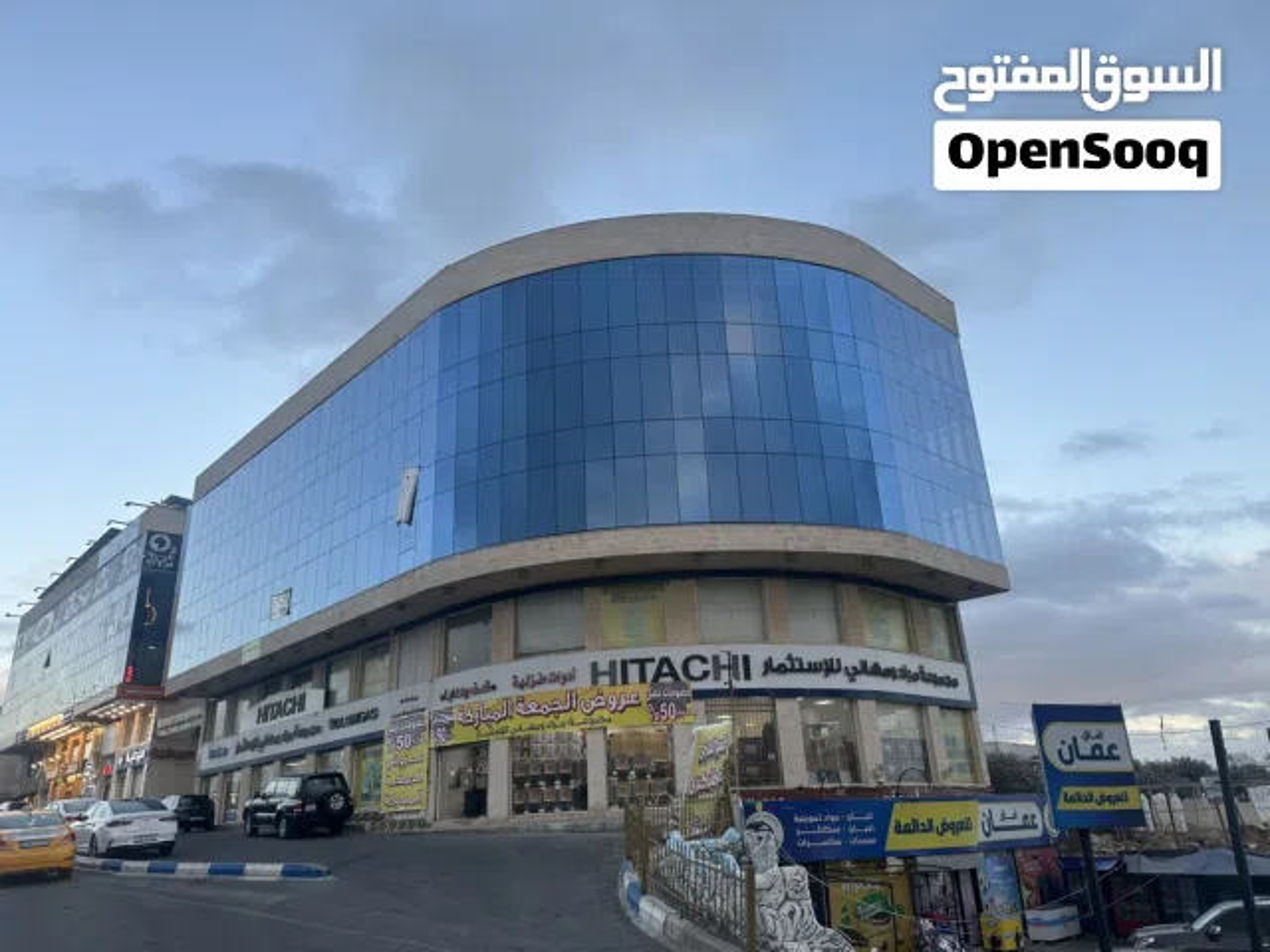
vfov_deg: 56.8
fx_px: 881
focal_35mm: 24
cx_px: 635
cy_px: 476
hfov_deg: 71.6
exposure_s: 1/279
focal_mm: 6.86
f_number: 1.78
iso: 80
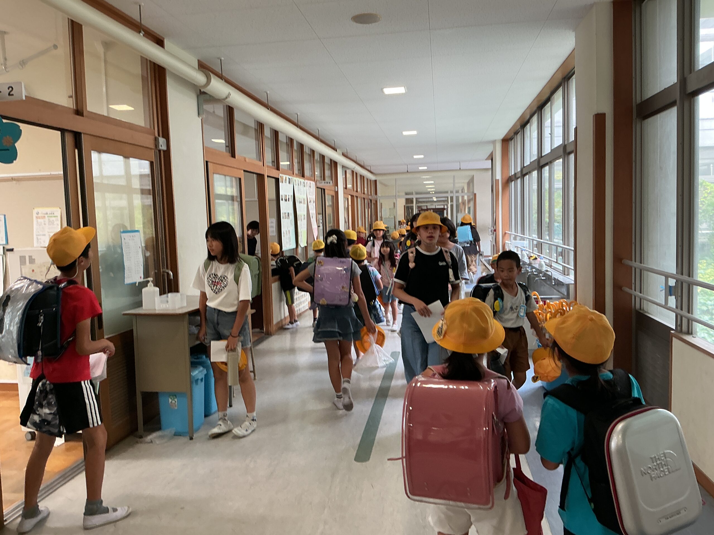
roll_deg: +2.5
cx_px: 357
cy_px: 268
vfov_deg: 48.2
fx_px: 598
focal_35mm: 29
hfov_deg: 61.7
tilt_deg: -4.4
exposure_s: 1/60
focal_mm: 3
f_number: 1.8
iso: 64
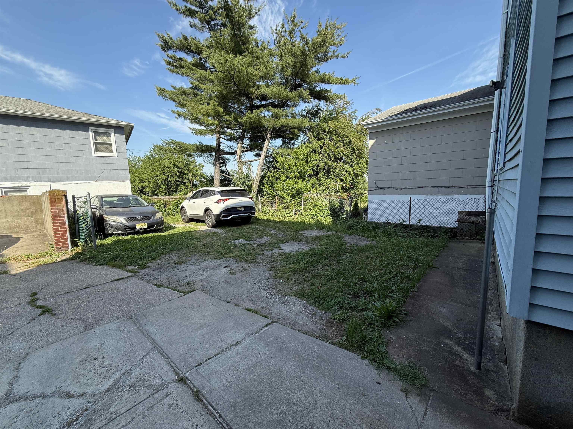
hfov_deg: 102.1
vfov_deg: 85.7
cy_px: 214
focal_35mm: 14
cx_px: 286
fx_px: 232
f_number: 2.2
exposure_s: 1/602
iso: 50
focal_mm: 2.22
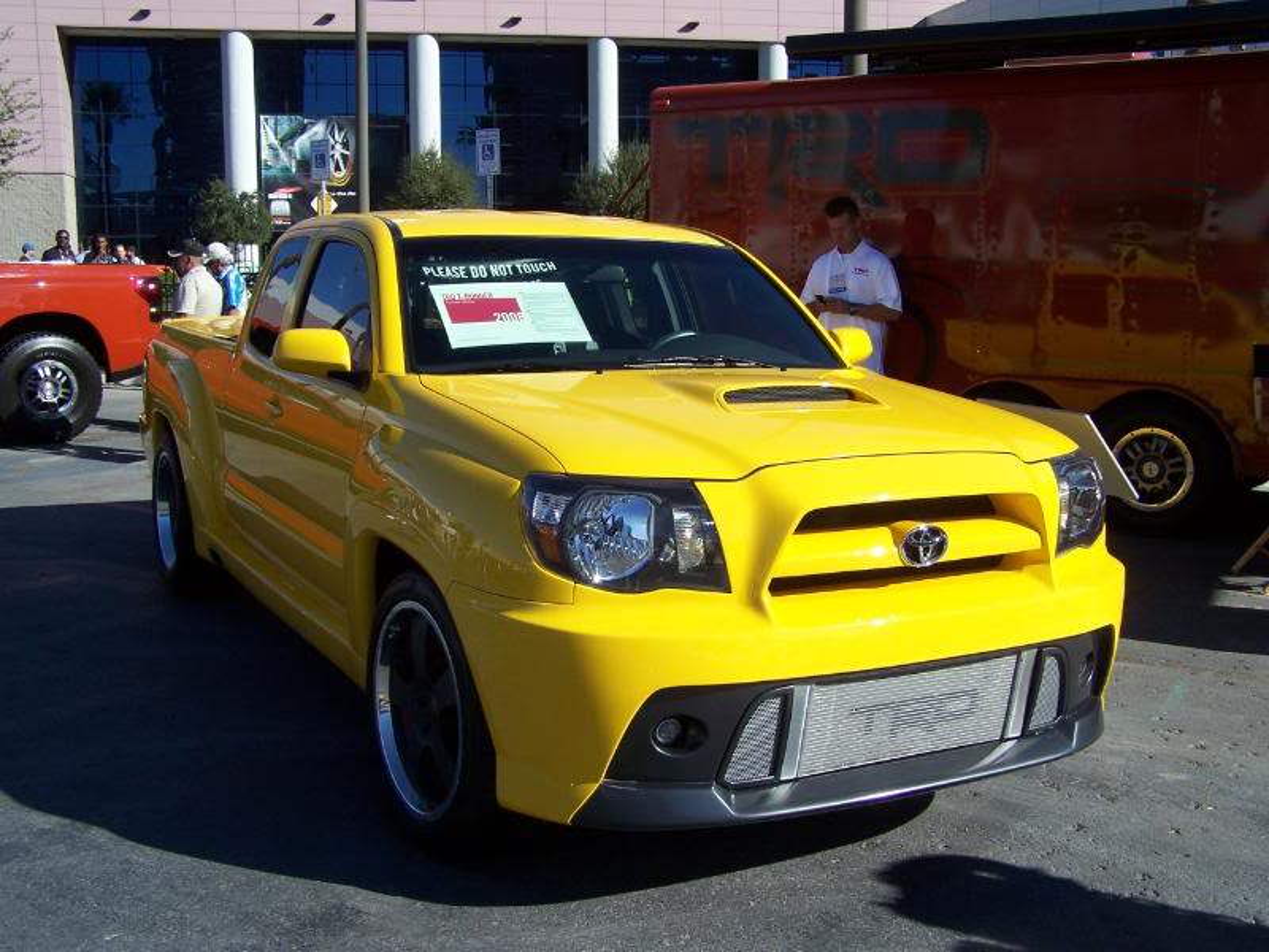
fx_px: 1393
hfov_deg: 49.0
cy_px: 476
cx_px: 634
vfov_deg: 37.7
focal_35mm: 38
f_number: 4
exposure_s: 1/750
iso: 80
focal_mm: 6.3
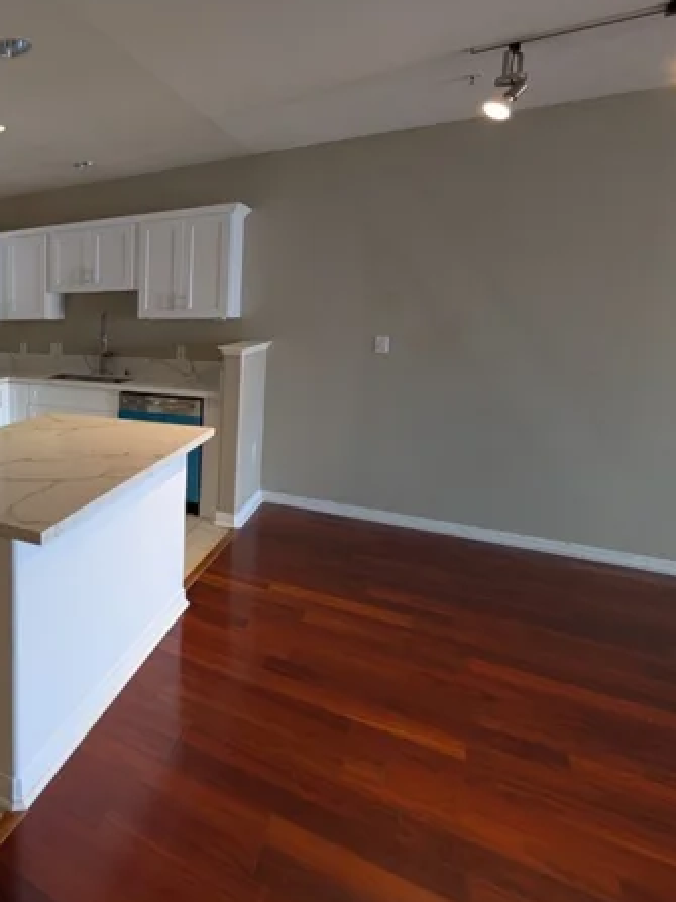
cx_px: -32
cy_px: 375
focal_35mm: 20
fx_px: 521
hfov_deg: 50.1
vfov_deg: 81.1
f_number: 1.7
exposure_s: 1/60
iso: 70
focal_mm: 2.02
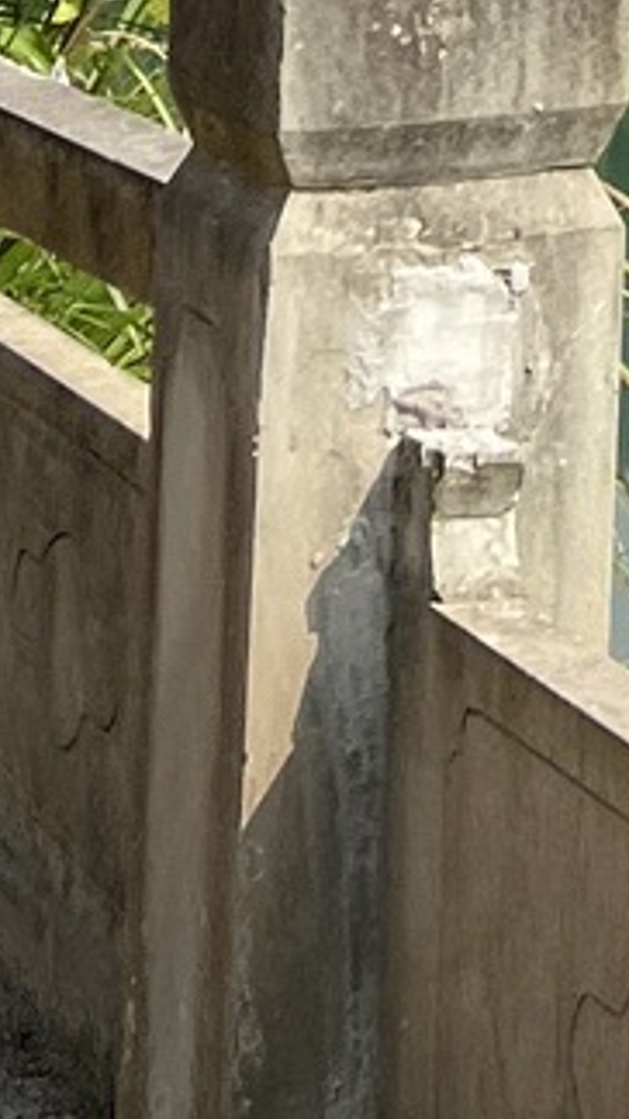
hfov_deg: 6.6
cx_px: 1496
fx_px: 5194
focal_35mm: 175
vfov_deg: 11.1
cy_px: -1198
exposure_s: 1/5587
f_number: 1.5
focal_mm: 5.7
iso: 50
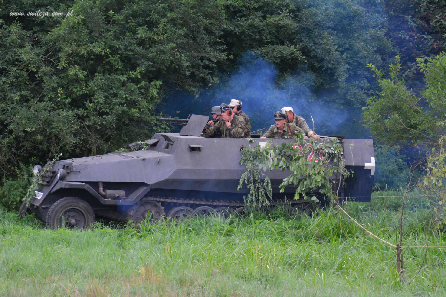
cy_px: 148
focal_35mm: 188
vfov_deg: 7.3
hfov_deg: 11.0
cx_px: 223
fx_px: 2323
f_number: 10
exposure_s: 1/250
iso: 800
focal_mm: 125
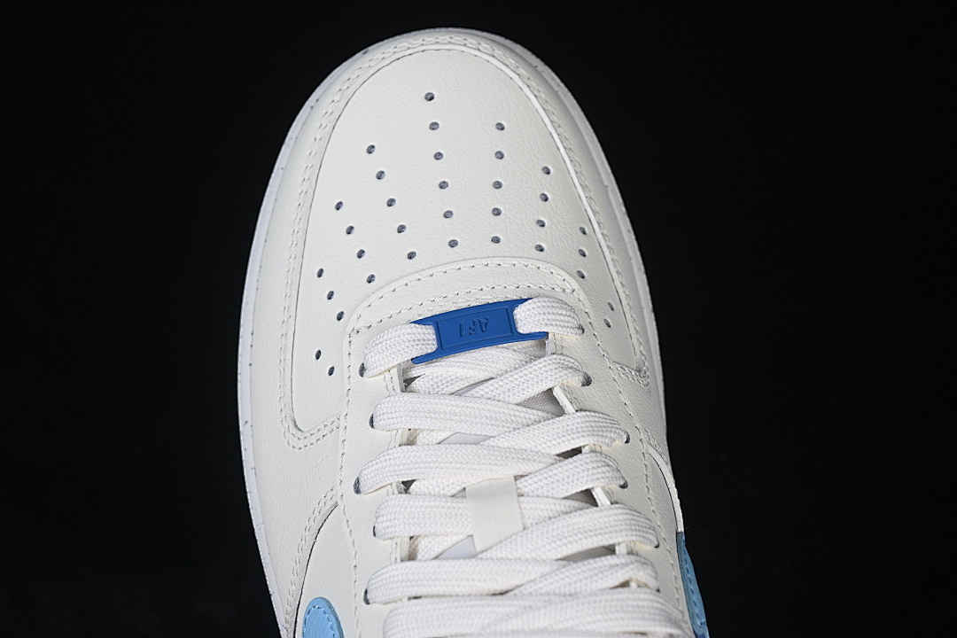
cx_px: 478
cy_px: 319
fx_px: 1994
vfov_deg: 18.2
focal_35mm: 75
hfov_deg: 27.0
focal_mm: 50
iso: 160
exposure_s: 1/80
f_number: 7.1
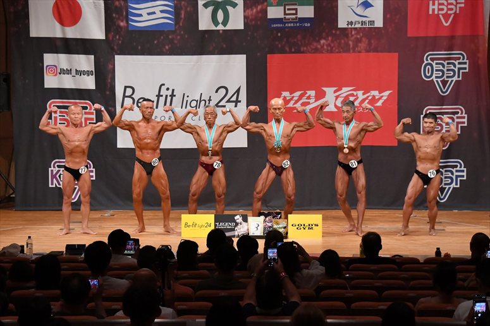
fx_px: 1728
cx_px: 245
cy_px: 163
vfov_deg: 10.8
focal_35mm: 127
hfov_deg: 16.1
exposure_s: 1/400
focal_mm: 85
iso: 7200
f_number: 5.6
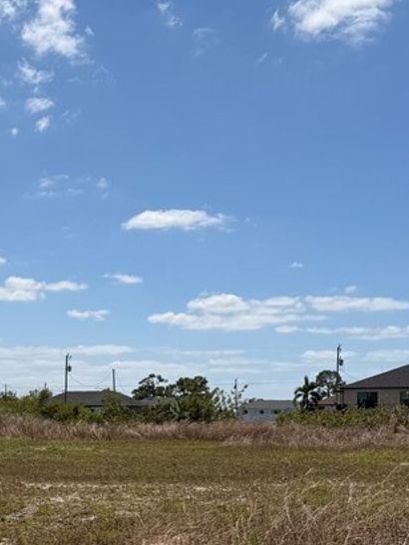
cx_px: 127
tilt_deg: -1.1
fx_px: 944
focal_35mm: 60
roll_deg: -0.4
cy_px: 429
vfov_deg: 31.4
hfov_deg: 24.3
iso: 80
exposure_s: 1/8130
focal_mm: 6.76
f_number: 1.78
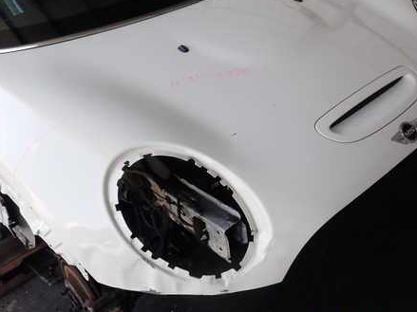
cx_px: 241
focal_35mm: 41
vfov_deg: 35.0
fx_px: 494
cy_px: 125
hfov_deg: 45.6
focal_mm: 5.4
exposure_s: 1/125
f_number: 3.2
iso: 100
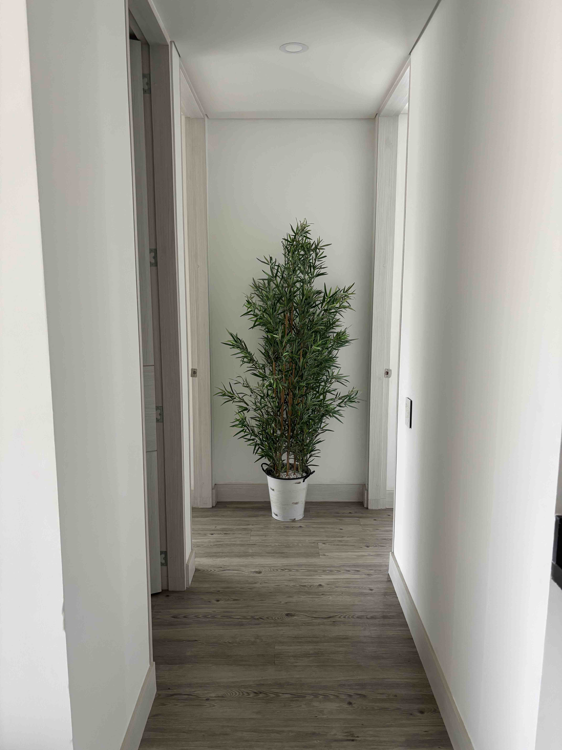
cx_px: 281
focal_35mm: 26
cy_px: 375
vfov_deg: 67.3
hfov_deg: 53.1
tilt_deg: -9.6
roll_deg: +0.1
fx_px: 563
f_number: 1.6
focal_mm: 5.96
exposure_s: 1/60
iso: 200
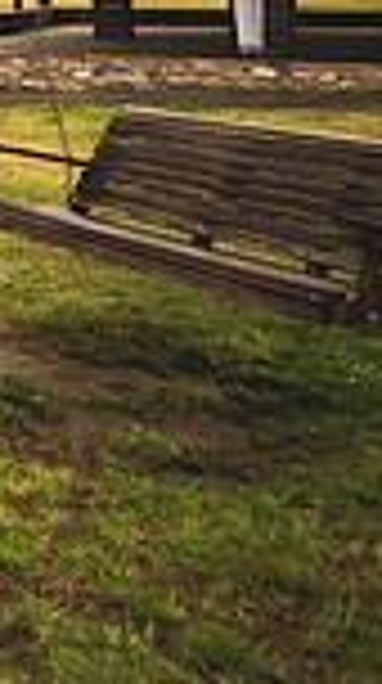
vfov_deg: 31.2
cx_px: -836
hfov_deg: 10.7
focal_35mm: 60
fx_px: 1085
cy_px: -63
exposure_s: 1/250
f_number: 2.8
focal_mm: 14
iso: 100
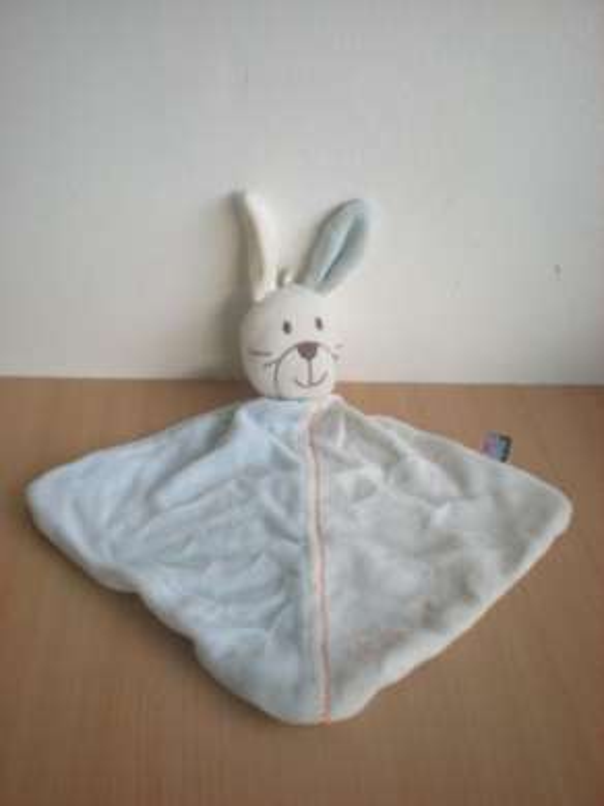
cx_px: 302
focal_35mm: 38
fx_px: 885
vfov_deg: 49.0
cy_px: 403
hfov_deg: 37.7
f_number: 3.1
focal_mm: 6.3
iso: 312
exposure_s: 1/8
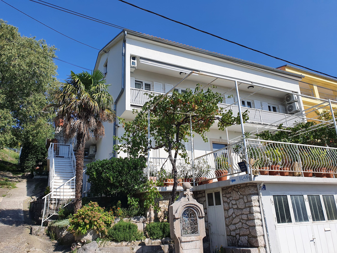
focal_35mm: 26
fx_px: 253
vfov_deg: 53.1
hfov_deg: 67.3
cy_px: 126
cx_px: 168
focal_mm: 4.32
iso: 50
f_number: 2.4
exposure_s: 1/2048
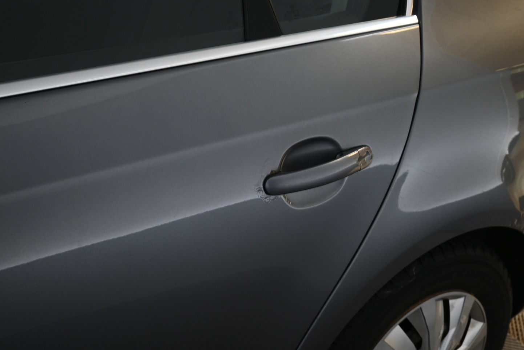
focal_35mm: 36
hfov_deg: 52.7
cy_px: 194
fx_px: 528
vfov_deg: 36.6
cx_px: 277
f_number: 4
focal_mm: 21.5
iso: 360
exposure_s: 1/30
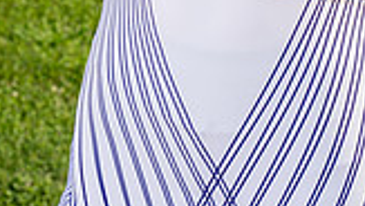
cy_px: -296
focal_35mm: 179
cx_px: 253
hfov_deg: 12.0
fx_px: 1734
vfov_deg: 6.5
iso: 100
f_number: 8
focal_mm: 62
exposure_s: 1/250
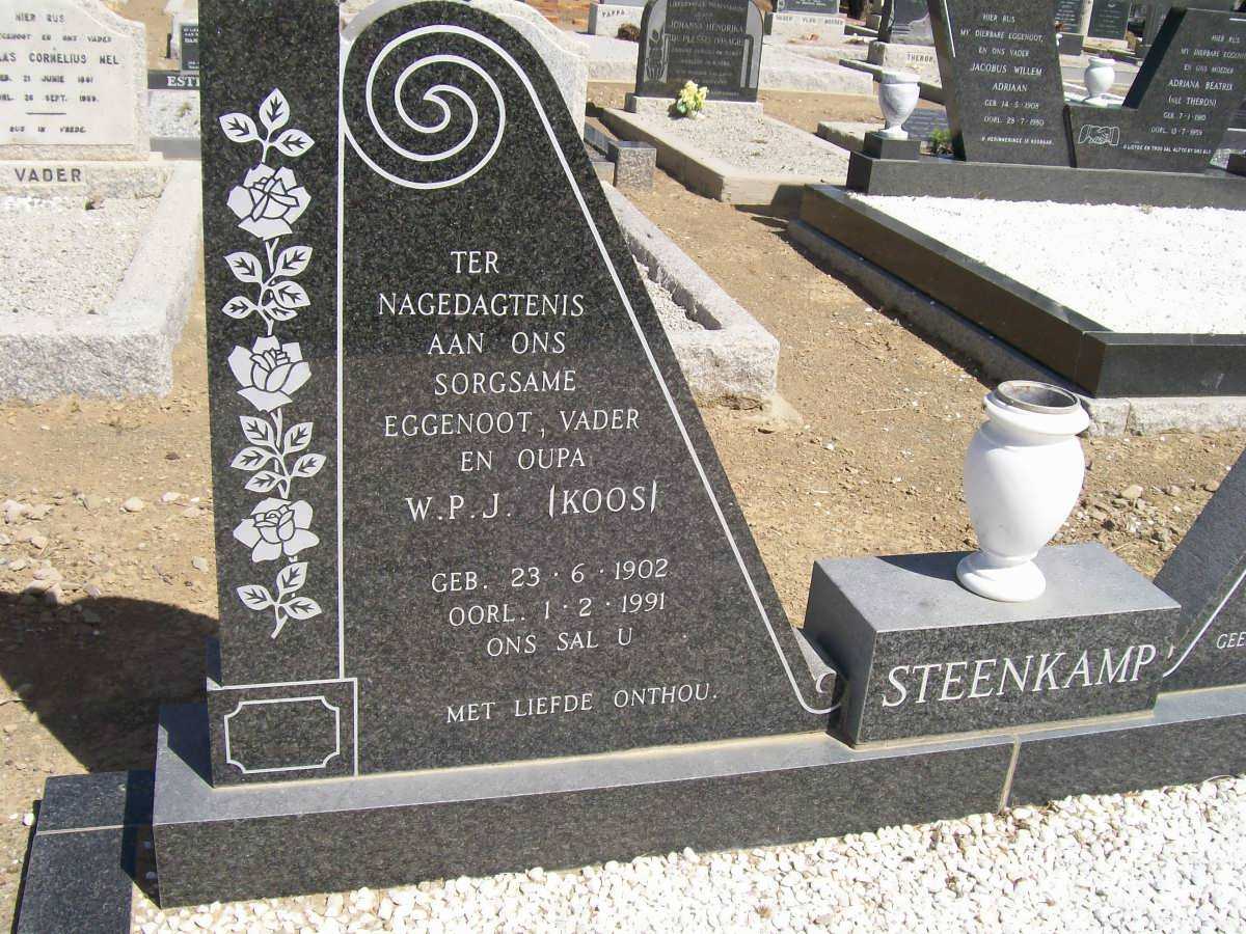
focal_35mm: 36
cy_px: 467
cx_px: 623
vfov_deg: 39.7
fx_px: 1296
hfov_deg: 51.4
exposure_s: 1/682
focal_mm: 6
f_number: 4.8
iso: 80
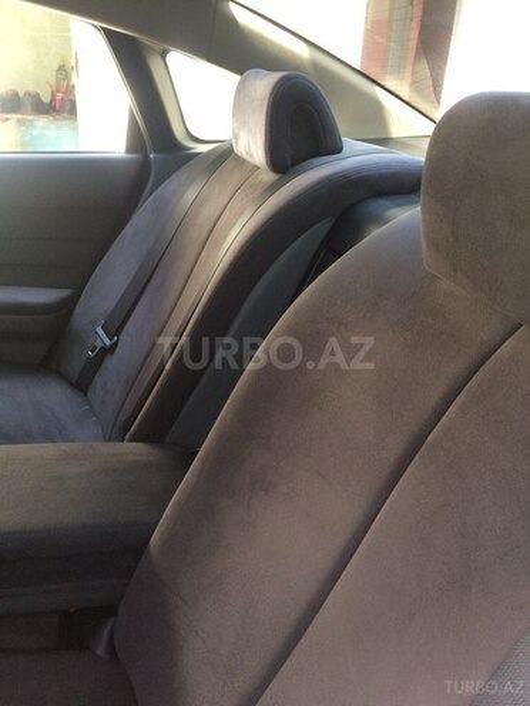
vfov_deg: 61.7
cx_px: 265
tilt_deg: -26.8
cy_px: 353
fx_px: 592
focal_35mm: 29
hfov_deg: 48.2
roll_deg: -0.8
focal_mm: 4.15
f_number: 2.2
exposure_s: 1/33
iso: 64
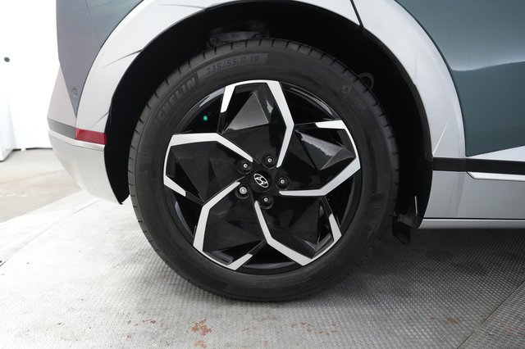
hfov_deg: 73.8
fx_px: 350
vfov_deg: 53.1
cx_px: 262
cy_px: 174
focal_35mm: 24
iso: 4000
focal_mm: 24
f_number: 2.8
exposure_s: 1/160
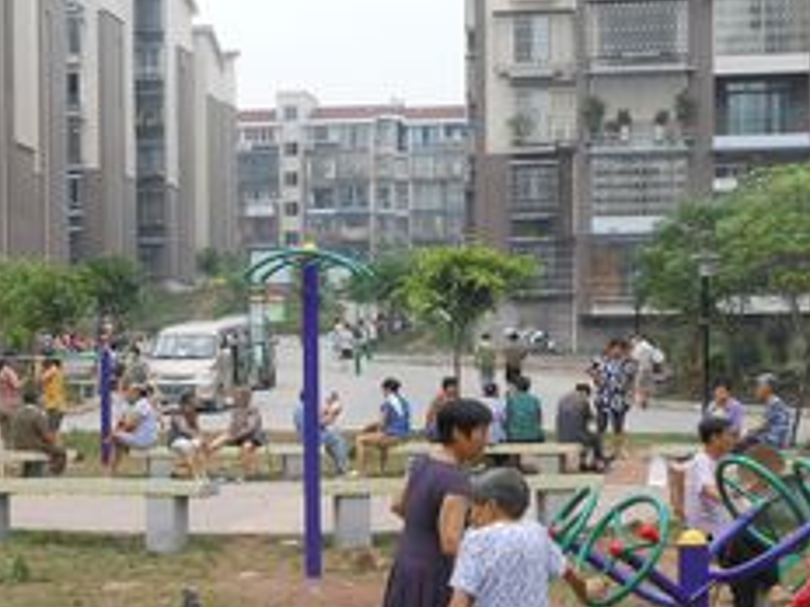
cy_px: 483
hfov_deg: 20.5
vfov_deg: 15.5
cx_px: 192
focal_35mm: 95
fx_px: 2223
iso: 80
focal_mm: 7.8
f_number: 4.5
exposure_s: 1/125
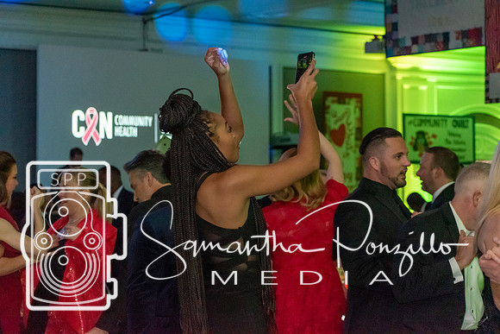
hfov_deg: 19.5
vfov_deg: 13.0
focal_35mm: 105
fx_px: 1459
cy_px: 167
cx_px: 250
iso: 6400
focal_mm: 70
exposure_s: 1/60
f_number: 4.5
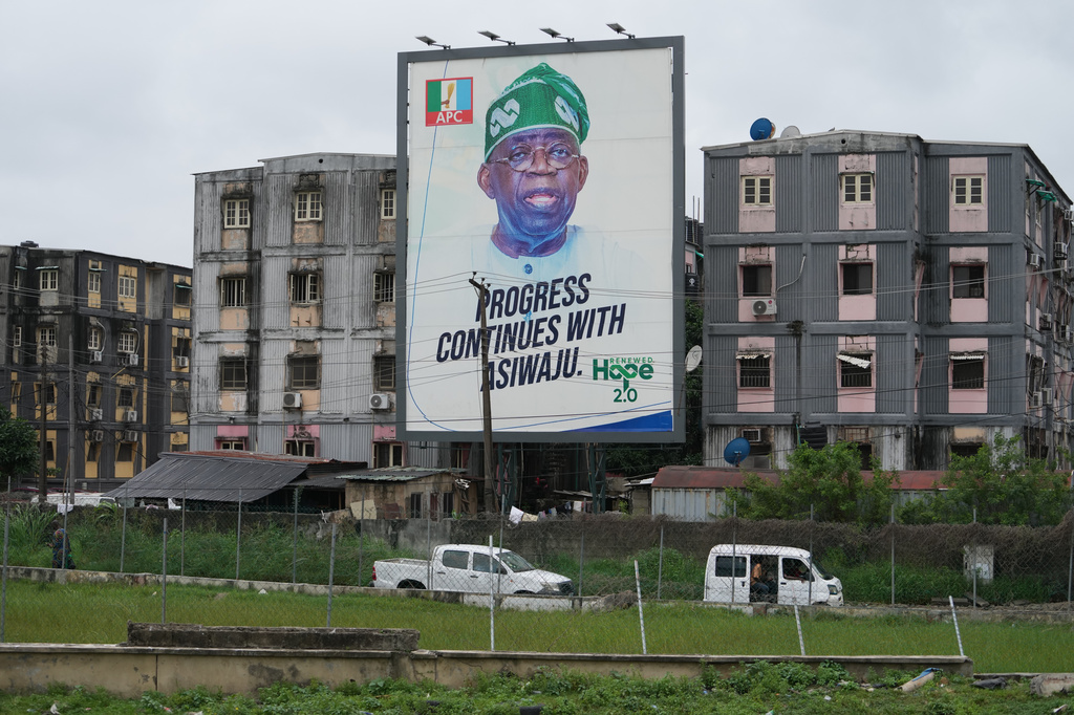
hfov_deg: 27.4
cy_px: 358
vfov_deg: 18.4
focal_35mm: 74
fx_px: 2207
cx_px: 537
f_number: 3.5
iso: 500
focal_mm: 74
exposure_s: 1/4000
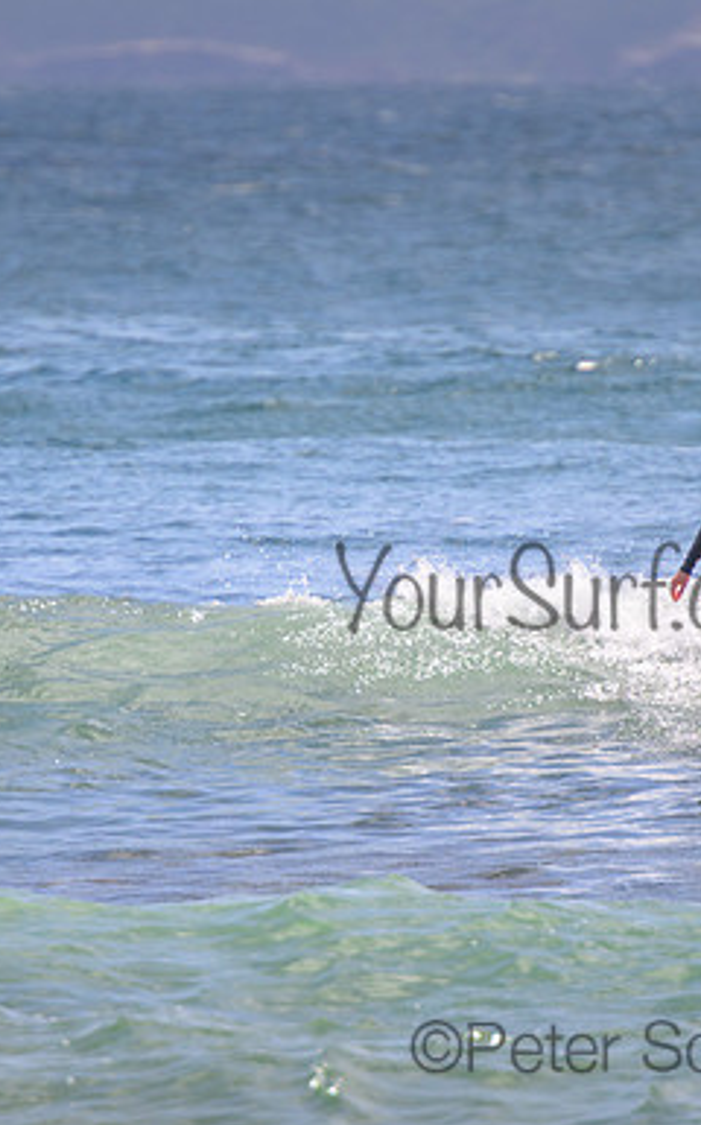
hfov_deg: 1.6
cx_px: 319
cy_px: 601
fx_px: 25878
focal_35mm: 845
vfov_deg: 2.5
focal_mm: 400
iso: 250
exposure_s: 1/2000
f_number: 5.6
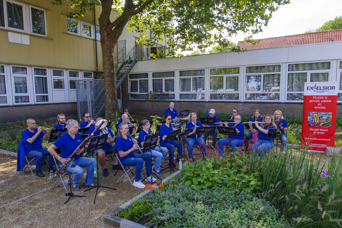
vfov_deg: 55.1
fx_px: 218
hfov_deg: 76.1
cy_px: 114
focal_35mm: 23
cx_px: 171
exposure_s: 1/50
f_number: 7.1
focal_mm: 15
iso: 200
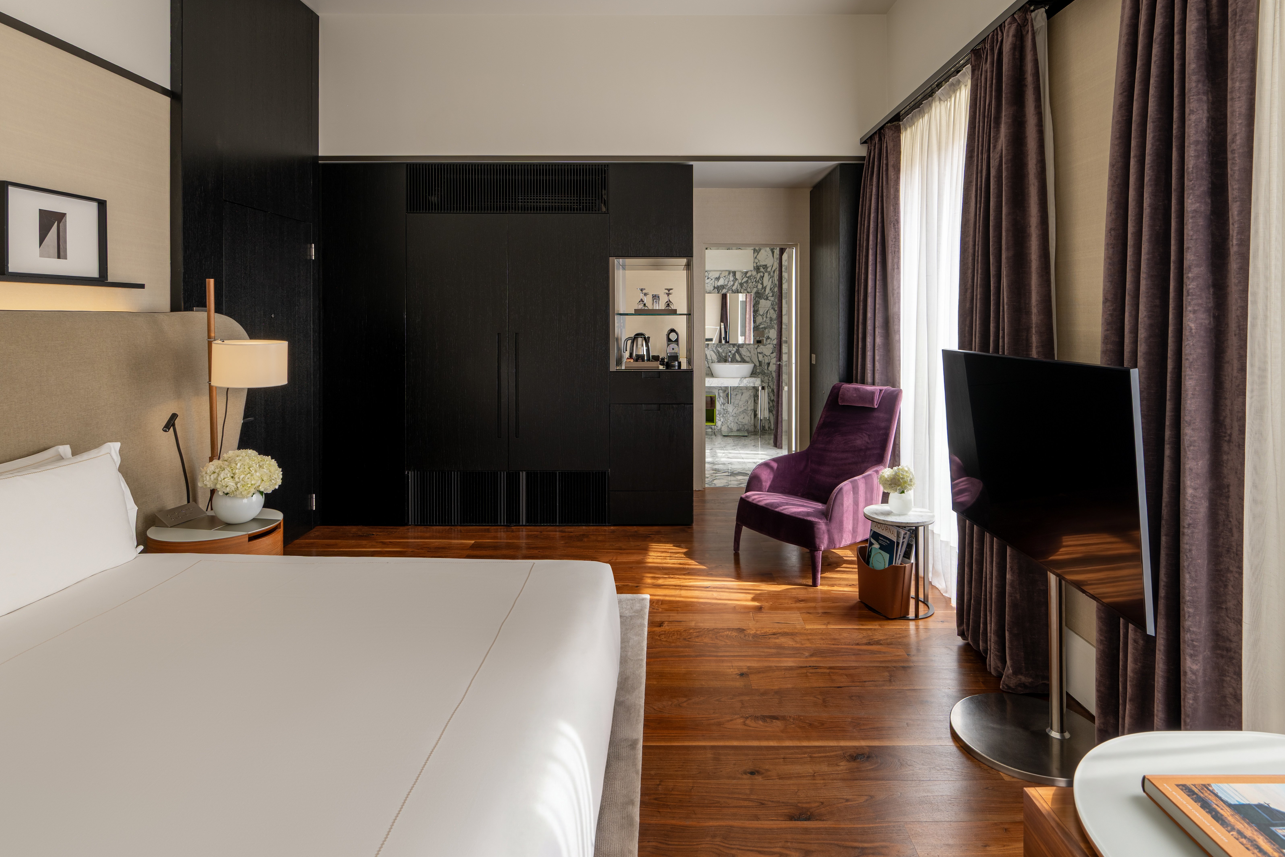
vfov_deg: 63.9
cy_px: 337
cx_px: 552
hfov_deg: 86.4
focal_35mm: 19
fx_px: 678
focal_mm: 15
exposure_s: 8
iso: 64
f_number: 8
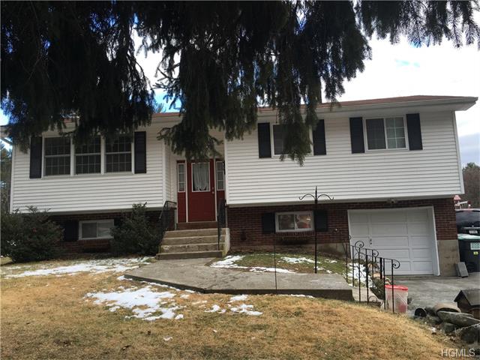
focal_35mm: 29
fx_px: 402
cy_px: 180
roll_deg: +2.2
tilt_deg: +8.0
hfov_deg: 61.7
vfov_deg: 48.2
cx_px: 240
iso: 25
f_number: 2.2
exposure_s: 1/245
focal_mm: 4.15
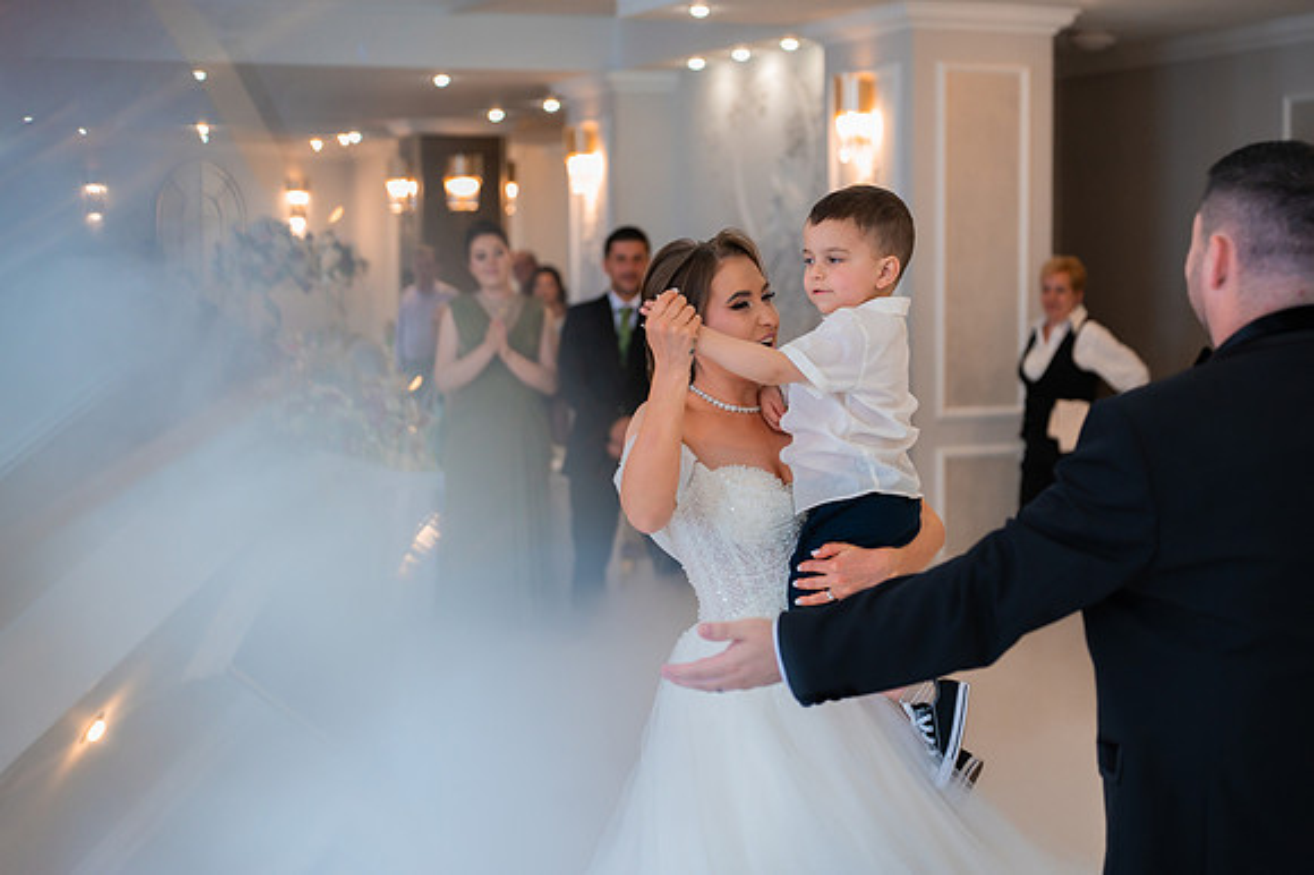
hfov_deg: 31.4
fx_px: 2335
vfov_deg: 21.2
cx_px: 657
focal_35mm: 64
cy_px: 438
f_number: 2.8
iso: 2500
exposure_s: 1/320
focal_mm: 64
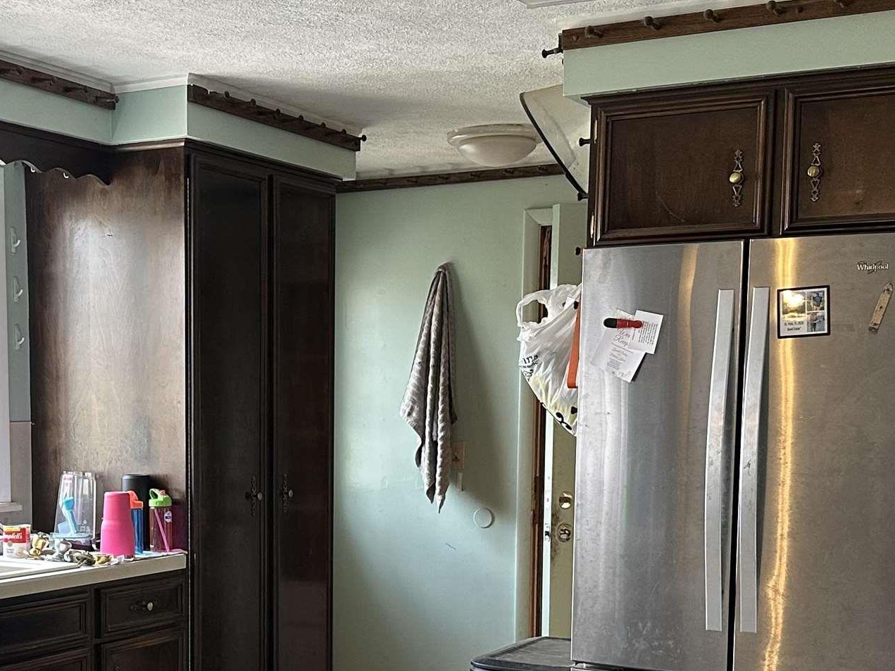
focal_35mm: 58
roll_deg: -0.3
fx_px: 1499
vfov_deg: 24.8
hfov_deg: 32.8
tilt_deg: -5.6
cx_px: 267
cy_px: 540
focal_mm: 6.86
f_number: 1.78
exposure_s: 1/60
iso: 200
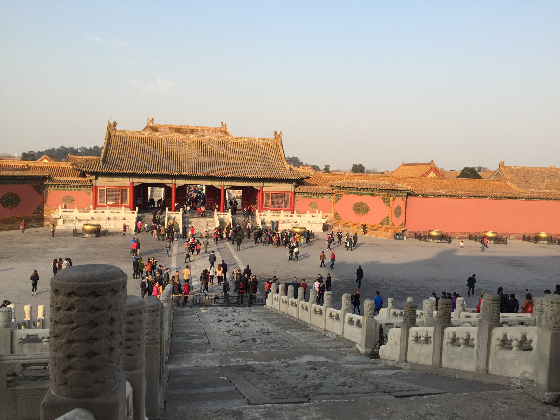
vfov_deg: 48.2
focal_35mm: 29
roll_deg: -2.9
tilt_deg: -4.1
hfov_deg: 61.7
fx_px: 469
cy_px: 210
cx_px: 280
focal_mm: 4.15
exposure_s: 1/860
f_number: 2.2
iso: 32
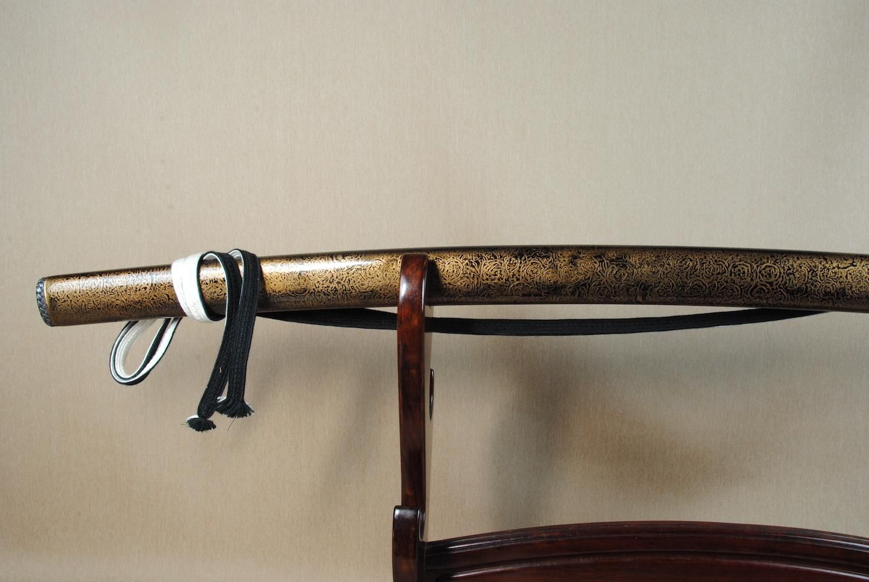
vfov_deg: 43.7
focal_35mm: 30
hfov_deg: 61.9
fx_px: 725
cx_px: 434
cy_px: 291
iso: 200
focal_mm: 20
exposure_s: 1/2
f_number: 11
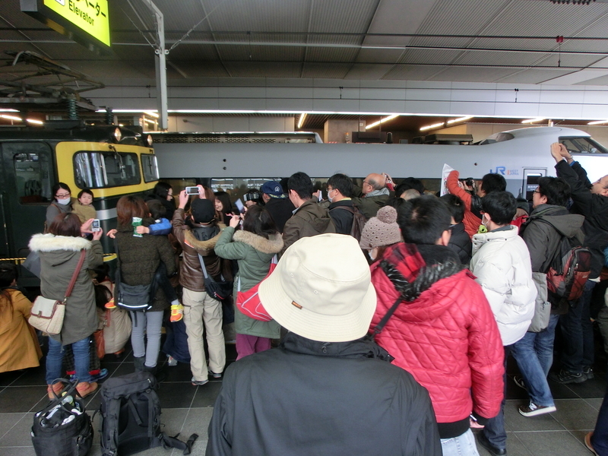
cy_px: 228
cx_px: 304
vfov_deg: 56.8
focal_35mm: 24
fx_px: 422
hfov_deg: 71.6
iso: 125
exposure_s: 1/60
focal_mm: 4.24
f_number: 3
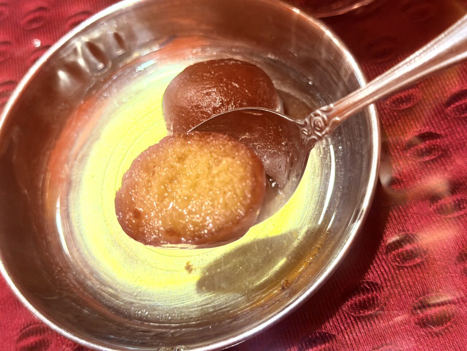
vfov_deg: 30.3
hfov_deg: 39.7
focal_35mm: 48
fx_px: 648
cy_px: 176
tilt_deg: -61.3
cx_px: 234
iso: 250
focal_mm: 6.76
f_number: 1.78
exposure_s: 1/40
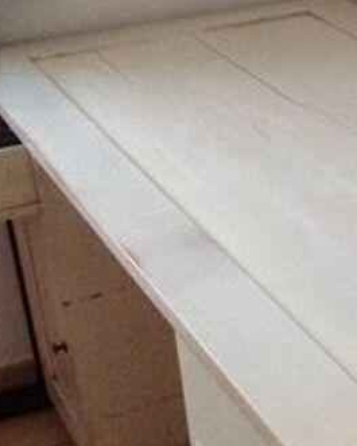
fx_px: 1360
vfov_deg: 18.6
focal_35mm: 103
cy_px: 199
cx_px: 546
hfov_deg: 14.0
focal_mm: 4.28
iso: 400
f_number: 2.4
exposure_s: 1/15
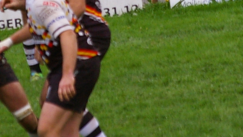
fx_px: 10913
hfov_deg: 1.3
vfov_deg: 0.7
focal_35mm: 1694
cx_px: 76
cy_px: -54
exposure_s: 1/250
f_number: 8
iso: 400
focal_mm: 240
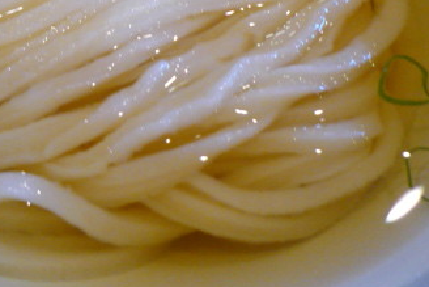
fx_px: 799
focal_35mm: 67
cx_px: 128
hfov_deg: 29.8
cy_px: 9
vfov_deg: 19.8
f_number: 2.8
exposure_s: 1/30
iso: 320
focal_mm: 5.5
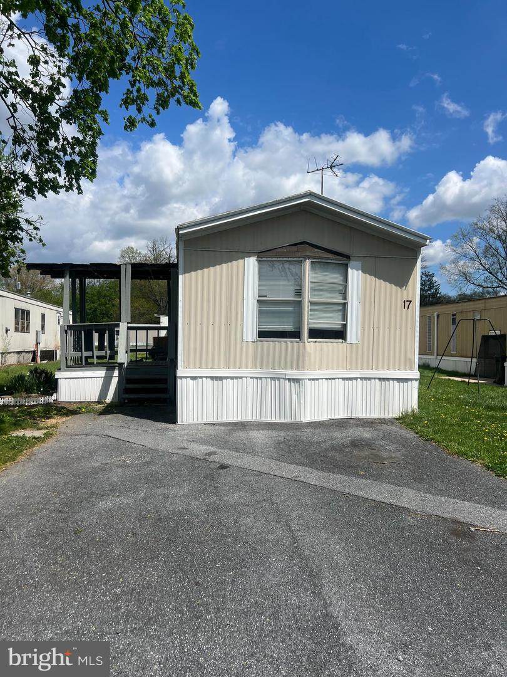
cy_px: 338
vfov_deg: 67.3
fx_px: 508
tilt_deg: -2.2
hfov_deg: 53.1
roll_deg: -0.6
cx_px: 254
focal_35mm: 26
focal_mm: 5.7
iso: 50
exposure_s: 1/7463
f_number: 1.5
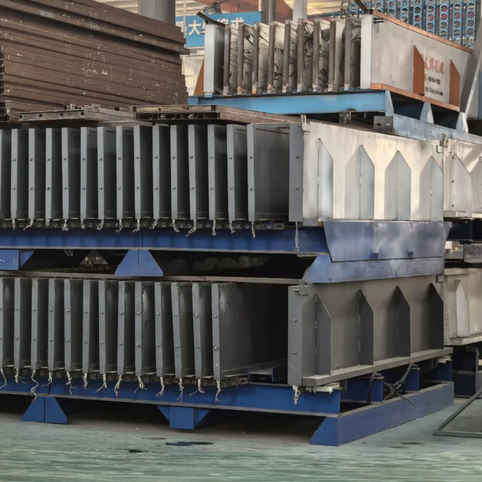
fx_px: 1465
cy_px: 219
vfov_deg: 18.7
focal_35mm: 93
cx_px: 177
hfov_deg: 18.6
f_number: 1.4
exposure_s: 1/169
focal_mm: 6.98
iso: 200
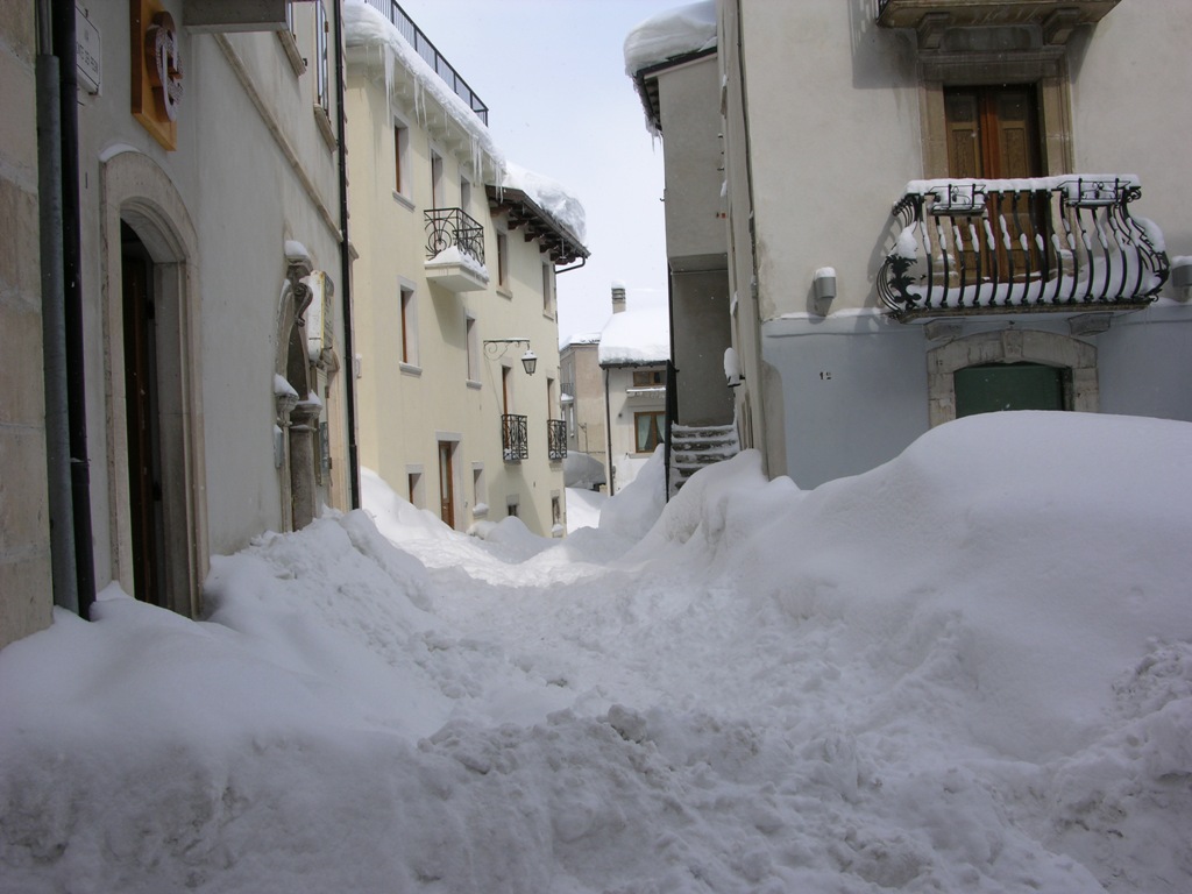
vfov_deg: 40.7
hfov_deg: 52.6
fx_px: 1205
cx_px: 596
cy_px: 447
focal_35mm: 35
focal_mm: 8.9
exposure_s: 1/286
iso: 50
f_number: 7.1
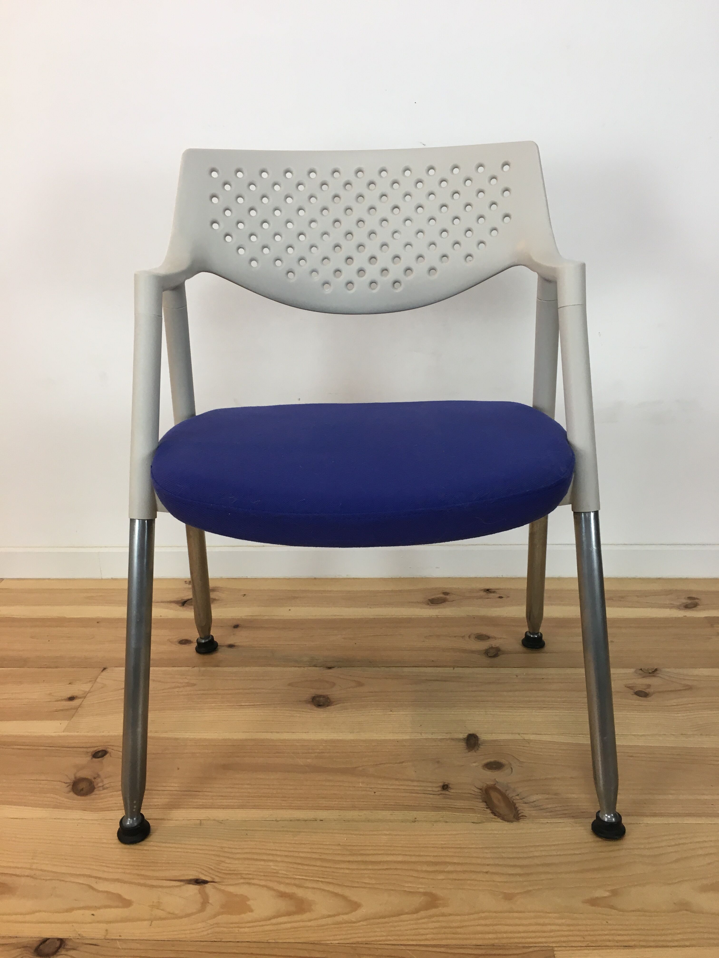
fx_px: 803
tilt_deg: -19.3
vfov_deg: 61.7
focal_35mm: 29
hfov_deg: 48.2
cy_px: 479
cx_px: 360
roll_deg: +1.2
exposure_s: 1/33
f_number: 2.2
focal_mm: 4.15
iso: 32
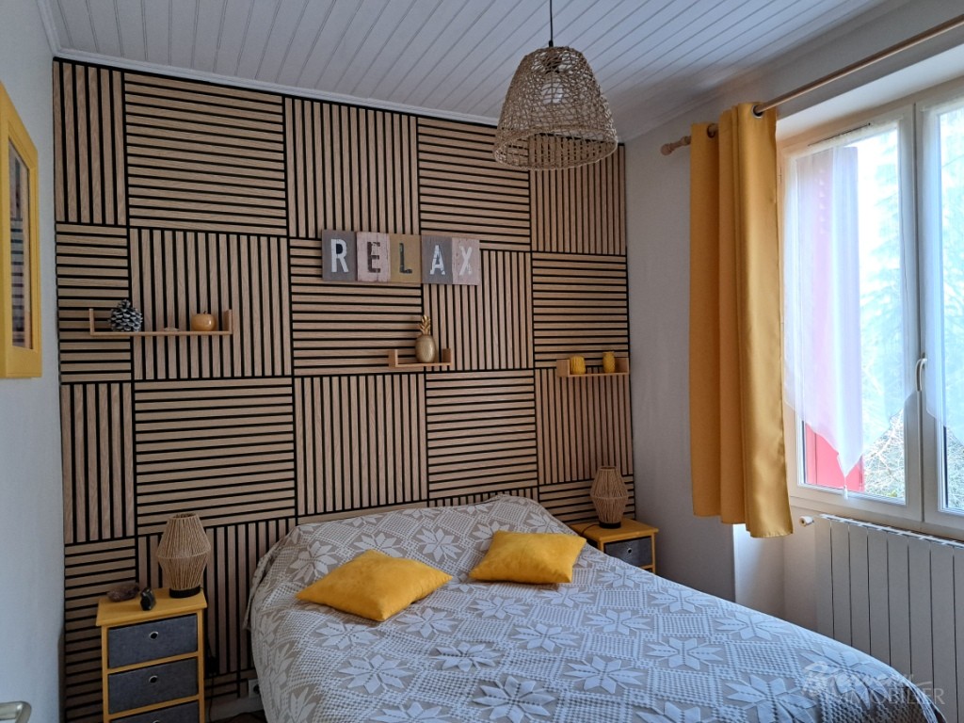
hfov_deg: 71.6
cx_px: 482
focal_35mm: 24
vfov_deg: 56.8
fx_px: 668
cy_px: 362
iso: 250
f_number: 1.8
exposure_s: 1/50
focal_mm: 5.23
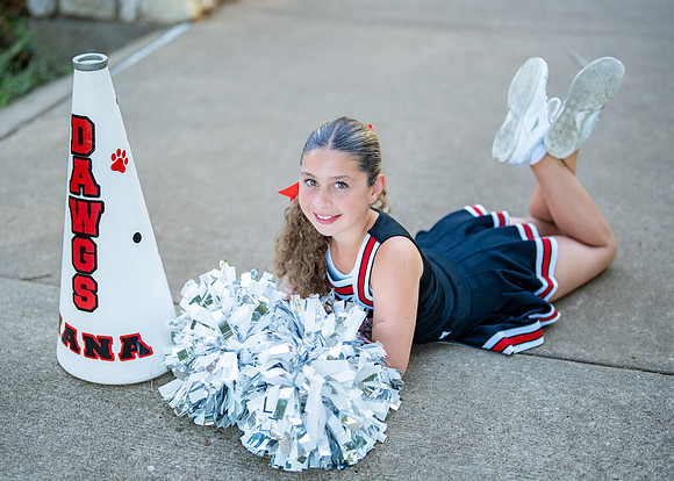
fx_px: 1166
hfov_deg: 32.2
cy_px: 242
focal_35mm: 61
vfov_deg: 23.3
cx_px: 309
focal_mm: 50
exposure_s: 1/640
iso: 200
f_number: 1.2
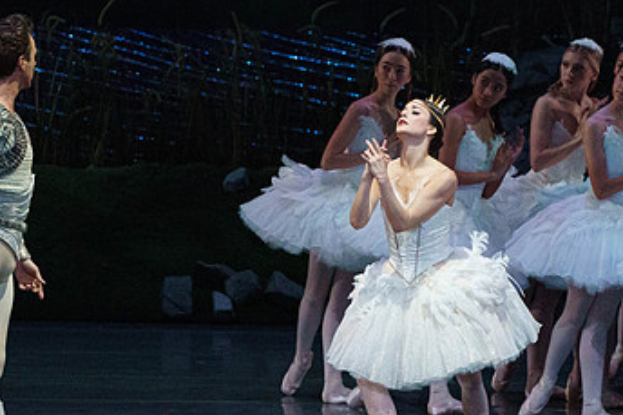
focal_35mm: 558
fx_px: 9651
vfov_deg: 2.5
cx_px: 291
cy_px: 164
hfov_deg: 3.7
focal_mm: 291
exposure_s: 1/250
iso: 8000
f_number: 5.6
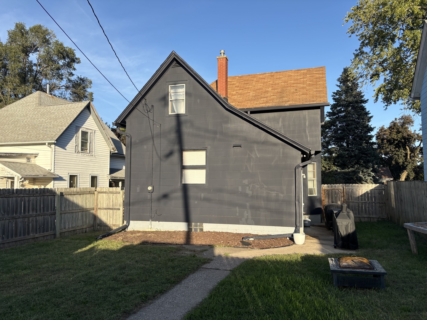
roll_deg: +0.1
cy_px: 160
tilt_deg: +4.1
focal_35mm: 26
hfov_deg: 67.3
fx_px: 321
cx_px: 214
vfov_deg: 53.1
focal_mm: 5.96
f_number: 1.6
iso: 50
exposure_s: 1/1695
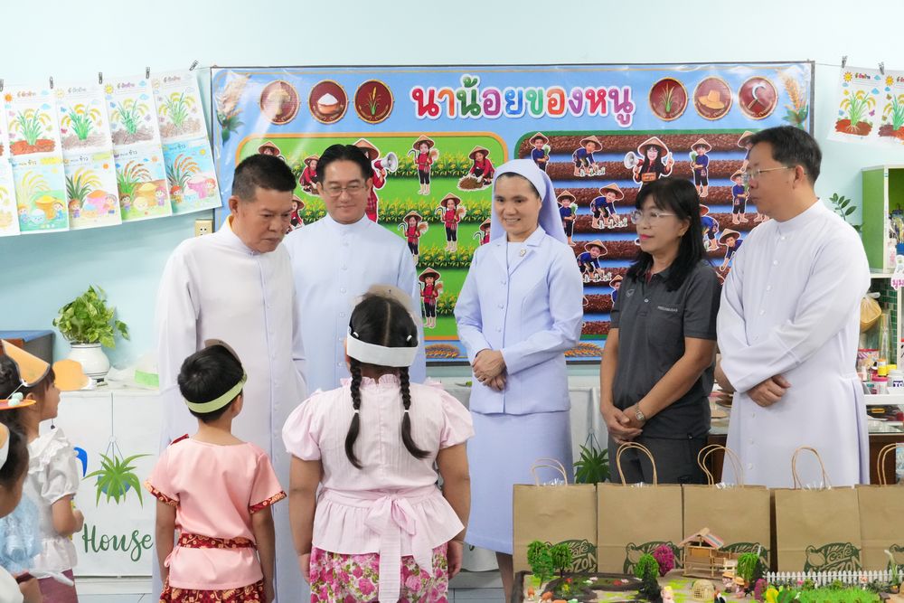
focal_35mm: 54
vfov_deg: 25.1
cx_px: 452
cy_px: 302
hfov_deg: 36.9
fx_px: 1356
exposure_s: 1/125
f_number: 7.1
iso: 8000
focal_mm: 36
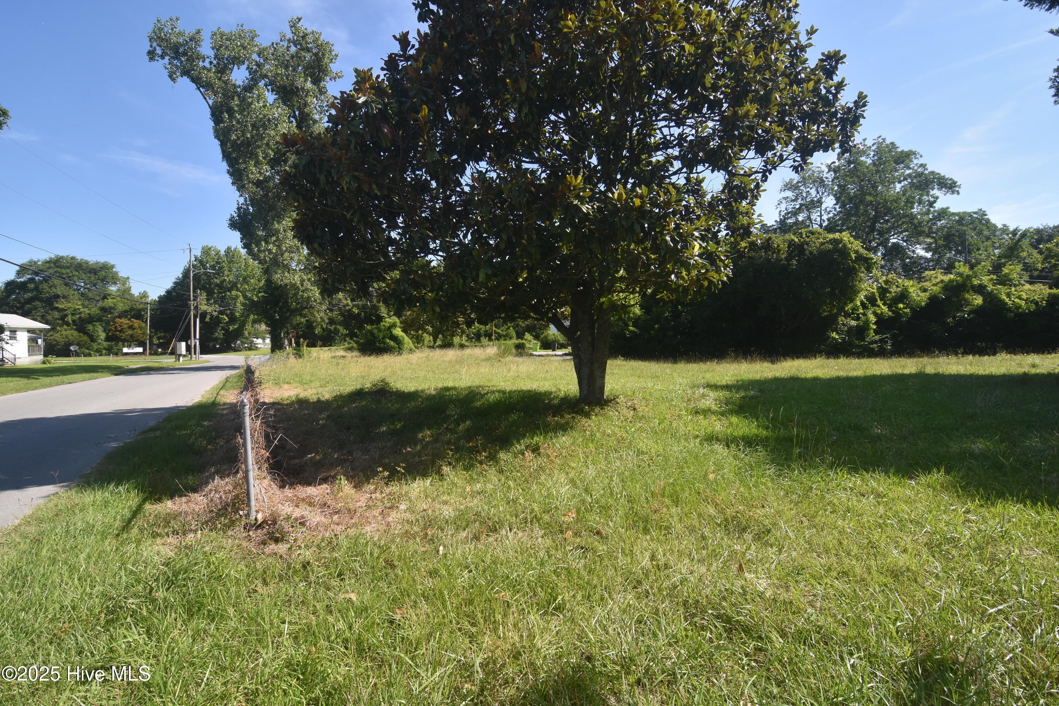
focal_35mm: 16
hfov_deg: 95.0
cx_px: 530
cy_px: 353
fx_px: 485
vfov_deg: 72.1
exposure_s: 1/500
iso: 400
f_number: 8
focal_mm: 11
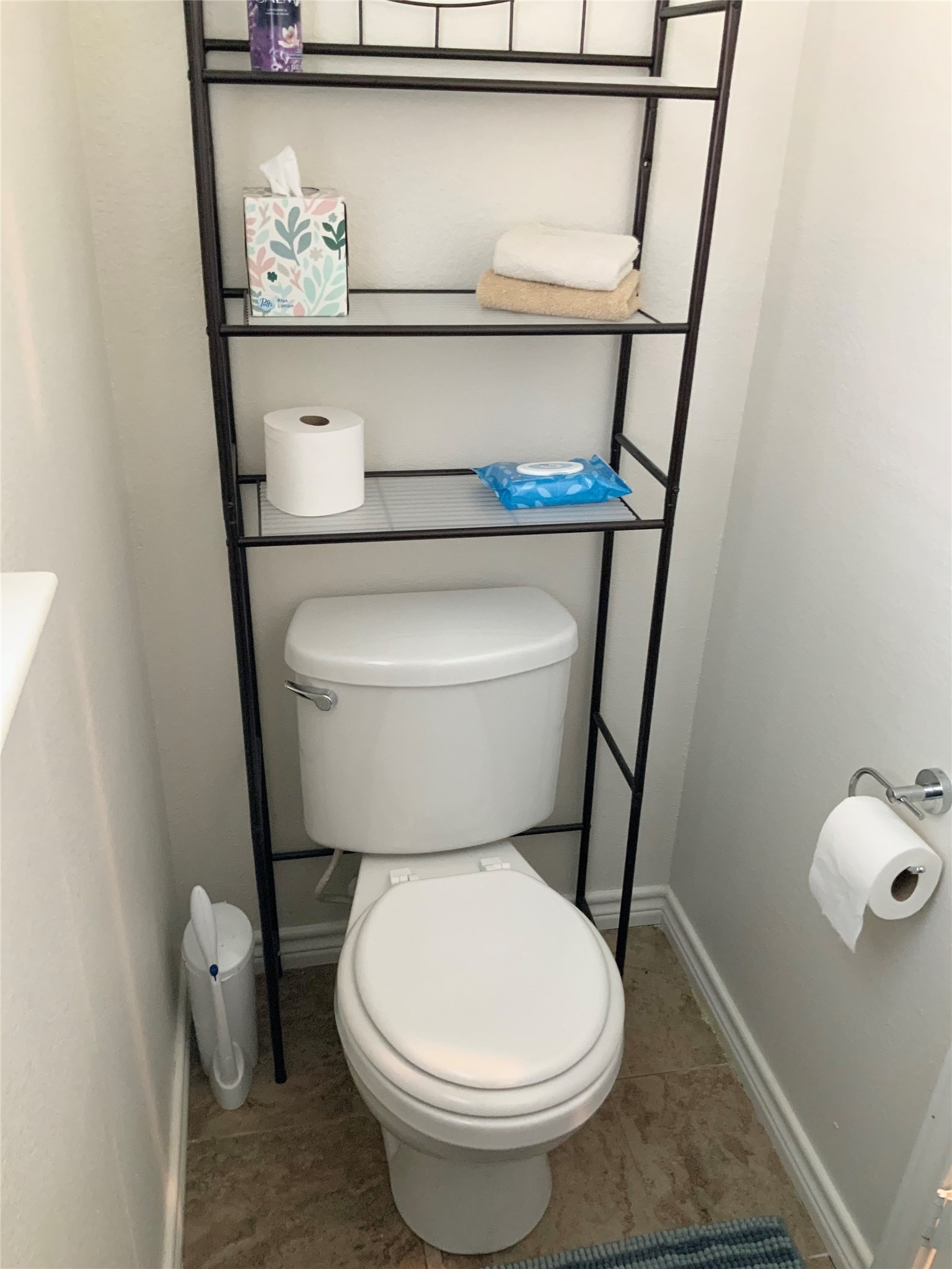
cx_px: 476
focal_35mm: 29
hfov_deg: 48.2
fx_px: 1063
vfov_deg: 61.7
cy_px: 634
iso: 250
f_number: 1.8
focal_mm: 3
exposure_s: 1/60
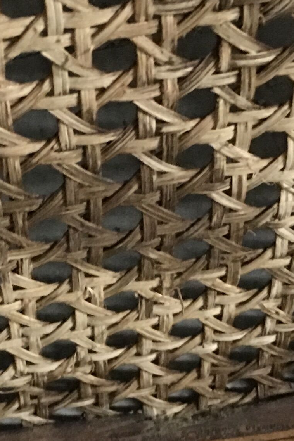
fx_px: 1311
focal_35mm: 107
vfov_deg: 19.0
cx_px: 142
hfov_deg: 12.8
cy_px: 336
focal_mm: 4.15
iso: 160
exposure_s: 1/4
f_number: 2.2
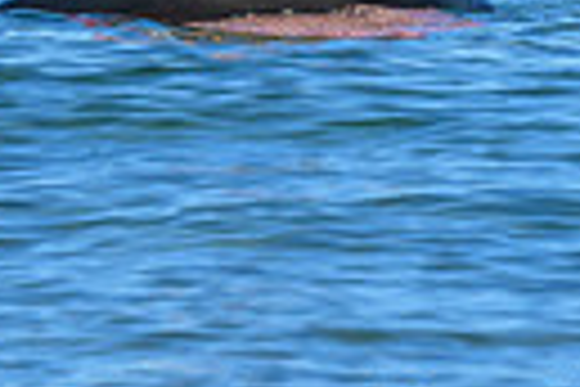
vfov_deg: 0.4
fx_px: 57754
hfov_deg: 0.6
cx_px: 373
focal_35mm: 3585
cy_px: -313
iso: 250
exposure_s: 1/1000
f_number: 6.3
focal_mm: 800
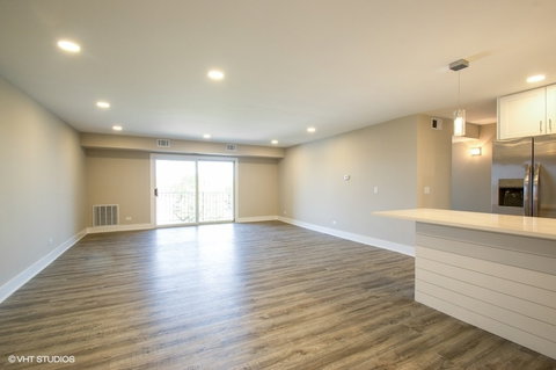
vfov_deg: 77.2
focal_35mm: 15
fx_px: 231
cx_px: 278
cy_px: 185
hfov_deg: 100.4
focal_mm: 10
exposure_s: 1/10
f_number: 11
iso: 100
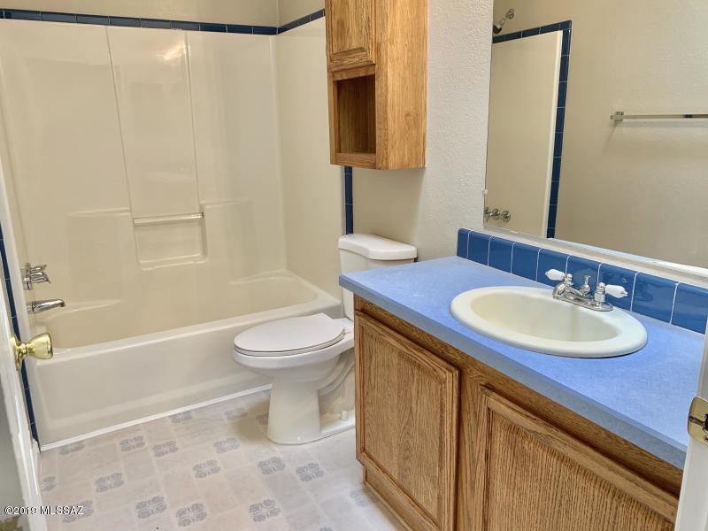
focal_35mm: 26
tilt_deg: -12.2
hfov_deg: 67.3
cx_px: 354
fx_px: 532
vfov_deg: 53.1
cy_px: 266
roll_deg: +0.6
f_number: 1.8
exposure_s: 1/60
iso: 64
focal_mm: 4.25
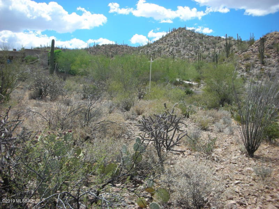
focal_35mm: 35
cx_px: 140
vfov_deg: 40.7
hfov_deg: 52.6
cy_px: 104
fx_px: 282
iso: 50
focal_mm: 5.8
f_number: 8.5
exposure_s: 1/85.8
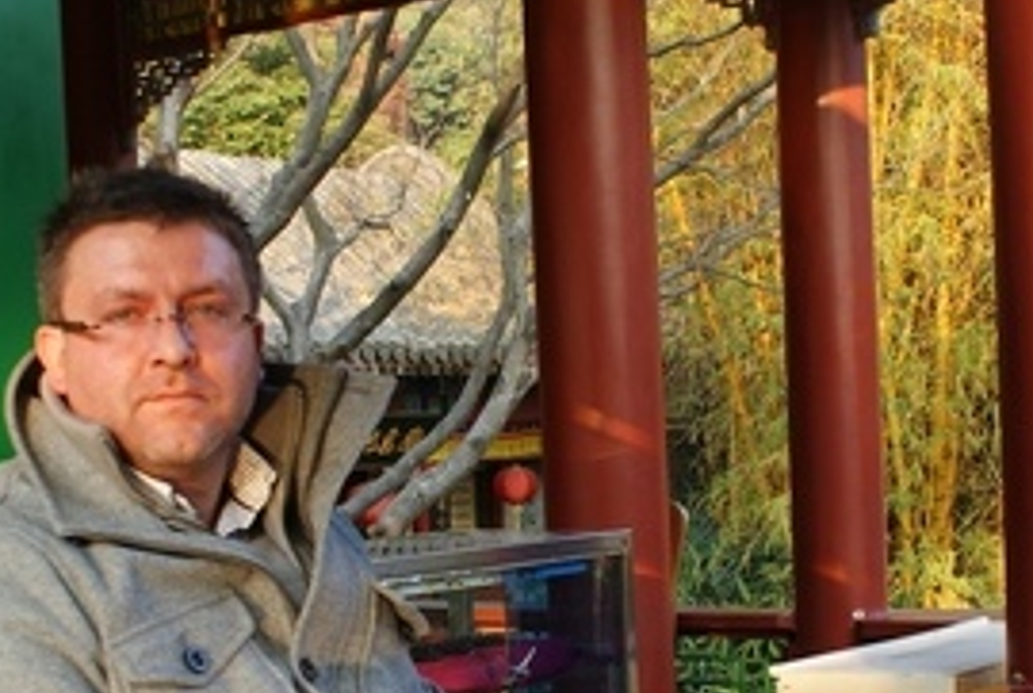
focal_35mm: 70
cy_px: 548
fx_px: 2012
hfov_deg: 28.8
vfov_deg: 19.3
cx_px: 589
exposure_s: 1/50
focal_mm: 18
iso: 100
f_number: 5.6
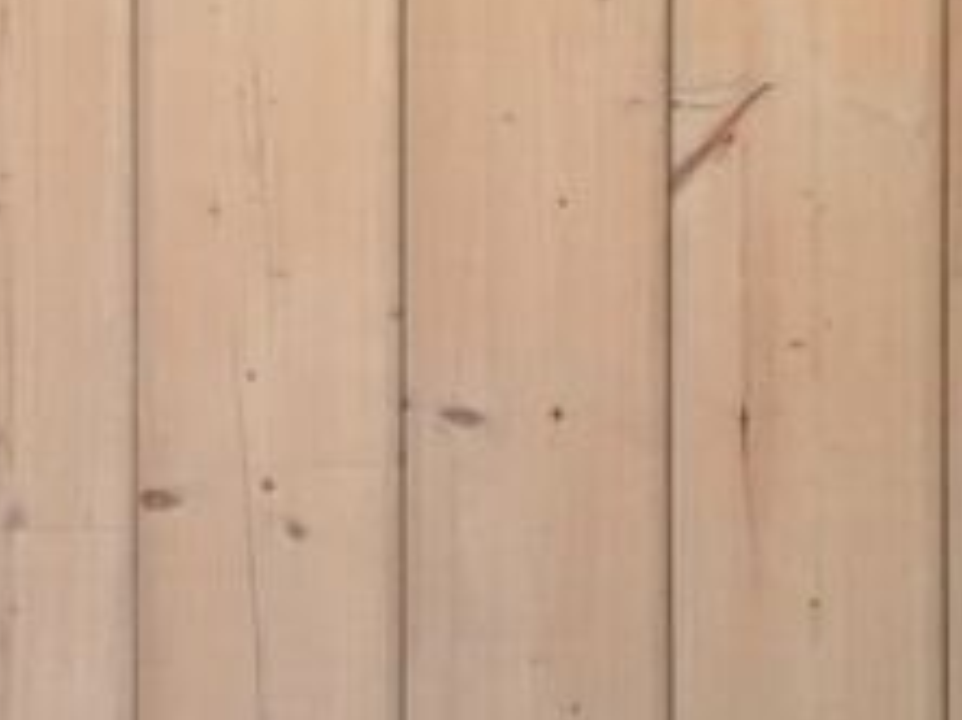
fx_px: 1860
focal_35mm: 67
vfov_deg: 21.9
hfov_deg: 28.7
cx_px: 277
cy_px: 382
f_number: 2.2
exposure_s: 1/17
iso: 250
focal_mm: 4.15
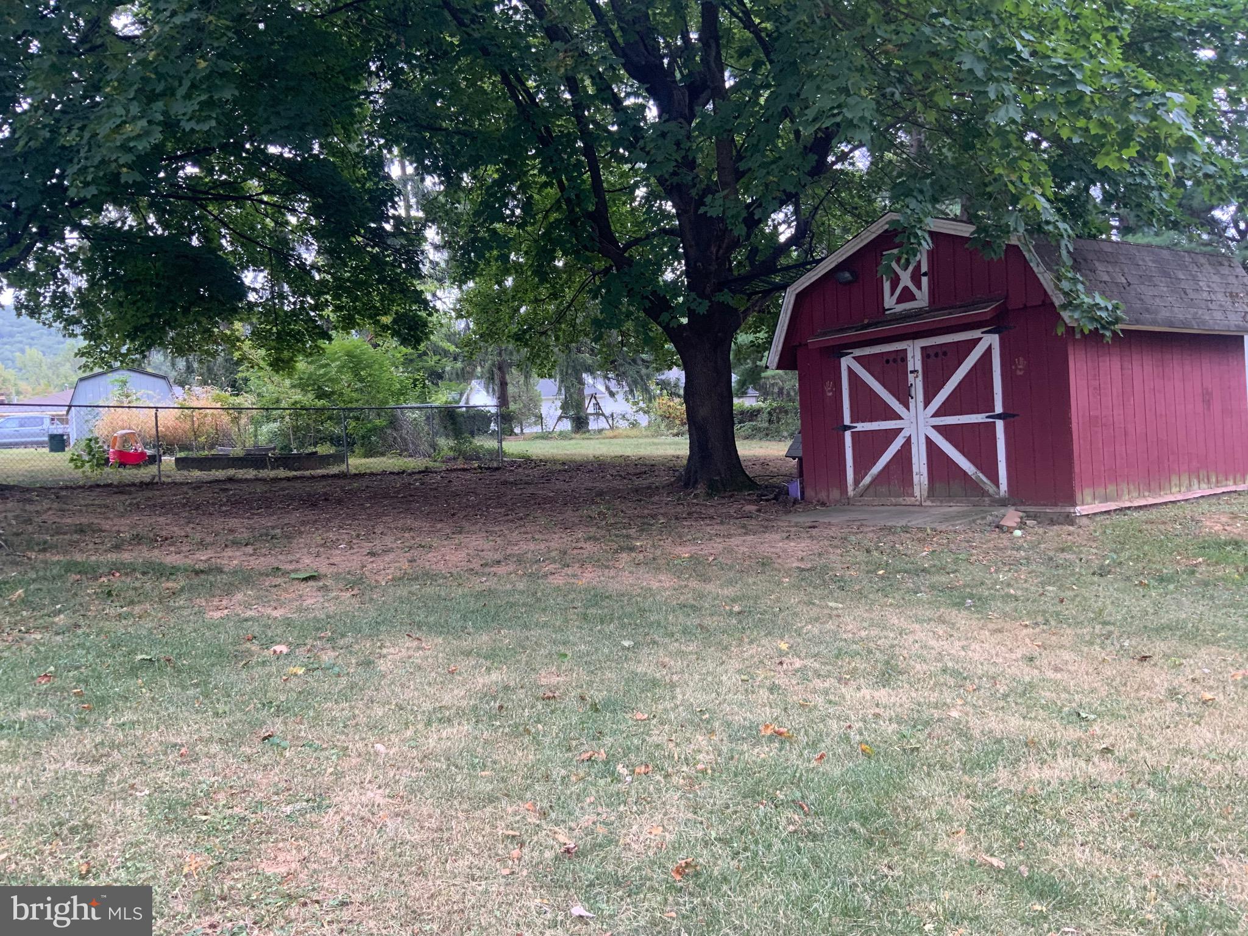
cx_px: 624
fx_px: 1046
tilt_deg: +0.3
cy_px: 468
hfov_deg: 61.7
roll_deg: +3.4
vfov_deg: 48.2
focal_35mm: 29
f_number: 1.8
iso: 64
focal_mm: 3
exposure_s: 1/103
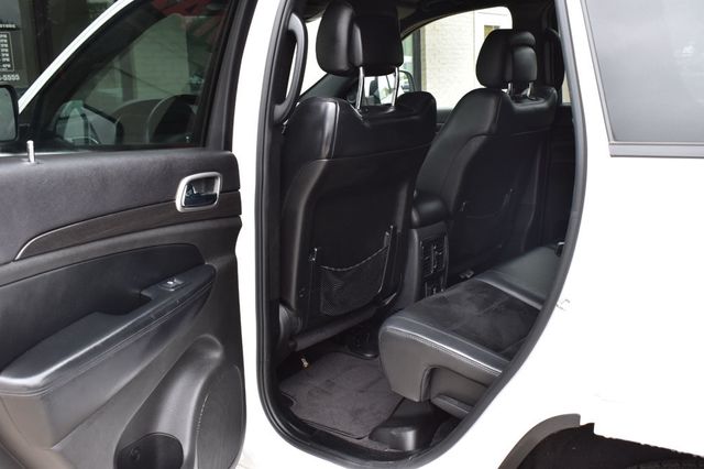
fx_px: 733
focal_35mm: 38
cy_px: 234
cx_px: 352
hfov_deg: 51.3
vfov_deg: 35.5
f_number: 9
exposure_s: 1/125
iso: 400
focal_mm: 25
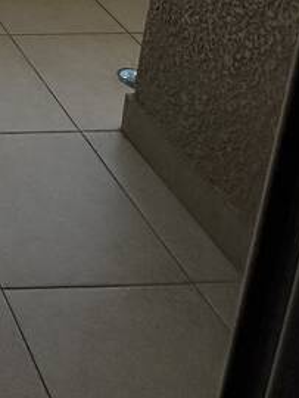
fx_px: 644
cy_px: -243
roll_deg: +0.0
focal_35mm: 56
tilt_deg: -12.2
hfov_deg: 18.3
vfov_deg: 24.2
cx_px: -287
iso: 50
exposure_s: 1/1383
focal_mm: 2.22
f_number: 2.2
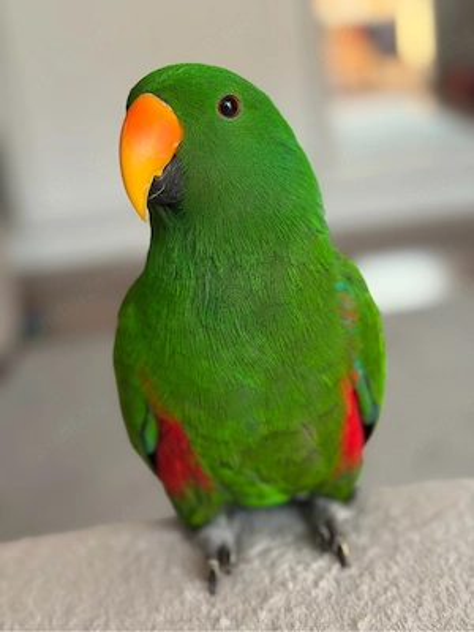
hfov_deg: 30.3
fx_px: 876
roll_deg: +7.9
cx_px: 237
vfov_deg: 39.7
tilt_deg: -17.8
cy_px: 316
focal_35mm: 48
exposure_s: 1/60
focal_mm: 6.76
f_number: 1.78
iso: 160
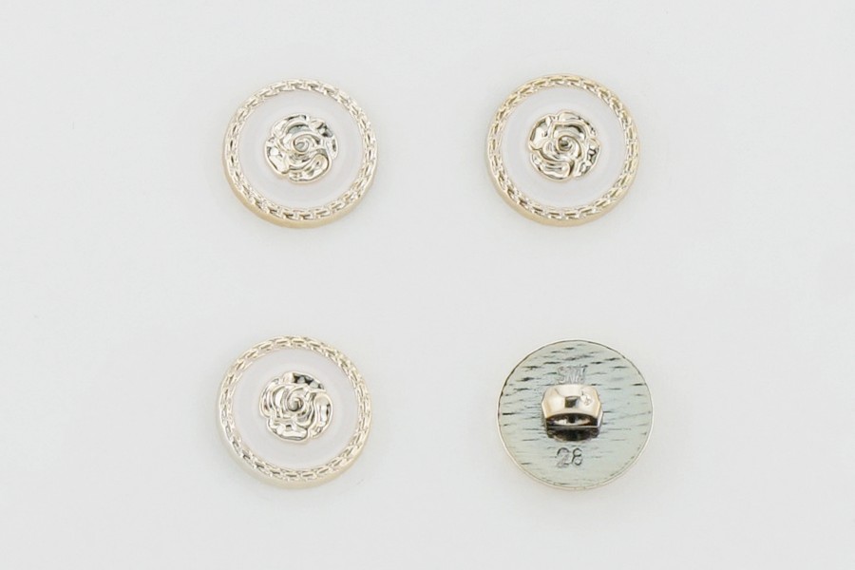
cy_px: 285
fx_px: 1924
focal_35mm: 81
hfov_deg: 25.1
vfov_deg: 16.9
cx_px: 428
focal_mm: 54
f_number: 9
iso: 200
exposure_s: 1/250
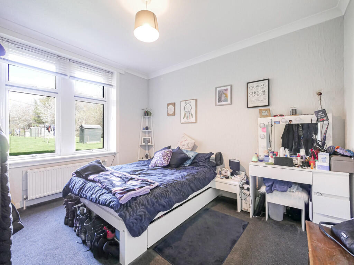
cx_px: 177
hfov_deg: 102.1
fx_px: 143
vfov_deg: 85.7
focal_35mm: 14
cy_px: 132
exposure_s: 1/50
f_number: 4
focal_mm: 7
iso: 3200
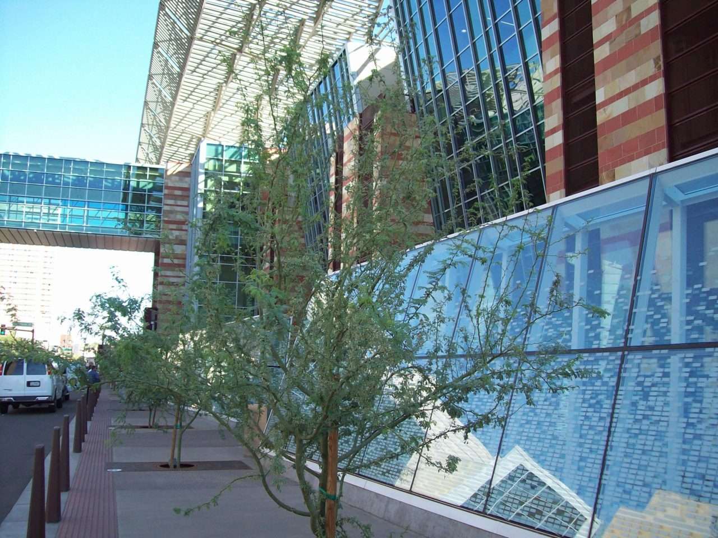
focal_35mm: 36
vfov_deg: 39.7
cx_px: 359
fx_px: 747
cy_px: 269
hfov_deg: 51.4
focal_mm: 6
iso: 80
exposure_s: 1/286
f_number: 2.7
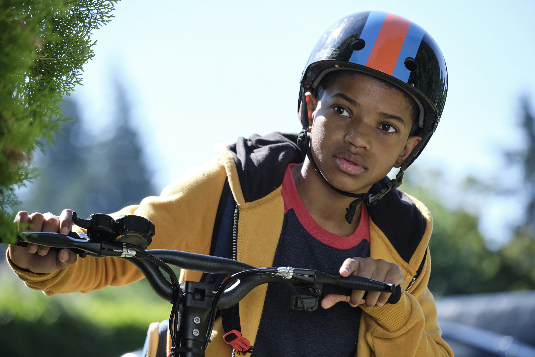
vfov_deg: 6.5
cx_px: 268
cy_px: 178
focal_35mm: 210
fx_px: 3120
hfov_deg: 9.8
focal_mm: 140
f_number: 4
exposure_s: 1/640
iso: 320
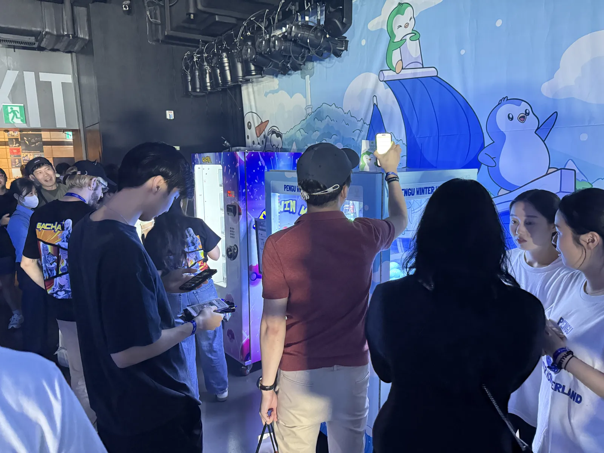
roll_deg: +0.9
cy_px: 226
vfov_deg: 56.8
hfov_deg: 71.6
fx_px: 419
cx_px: 302
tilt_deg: -9.1
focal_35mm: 24
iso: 800
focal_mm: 6.76
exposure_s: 1/53
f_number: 1.78
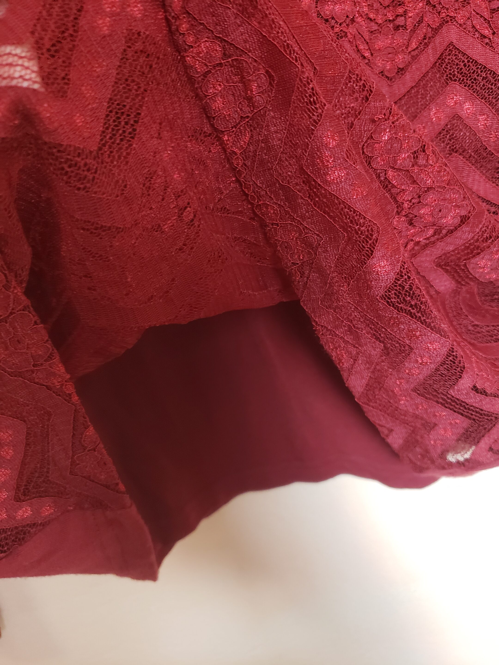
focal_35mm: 26
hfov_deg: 53.1
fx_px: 500
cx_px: 250
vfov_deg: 67.3
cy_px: 332
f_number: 1.5
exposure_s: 1/33
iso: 250
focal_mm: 4.3
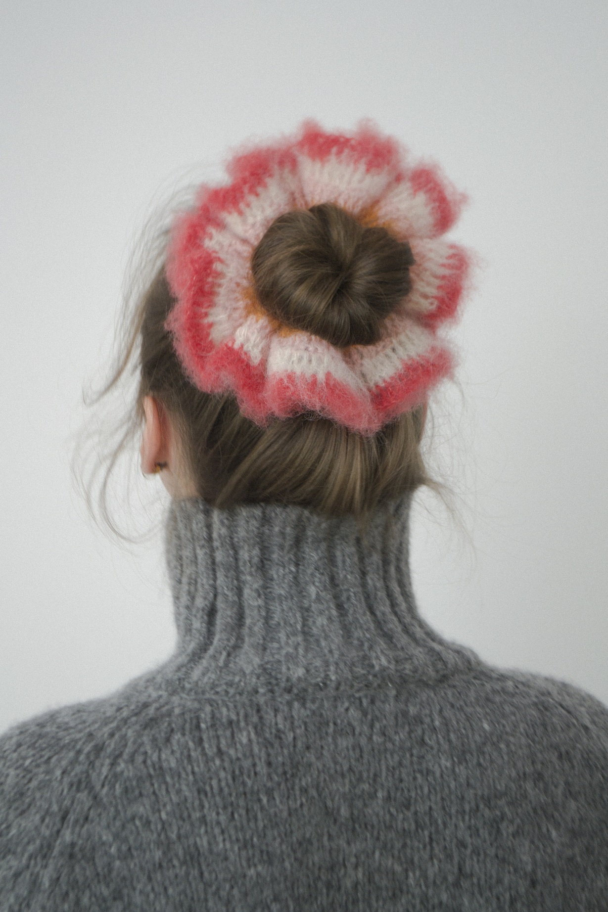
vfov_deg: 24.6
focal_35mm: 82
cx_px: 304
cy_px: 456
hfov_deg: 16.5
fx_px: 2090
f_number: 5.6
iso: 160
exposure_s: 1/60
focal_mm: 55
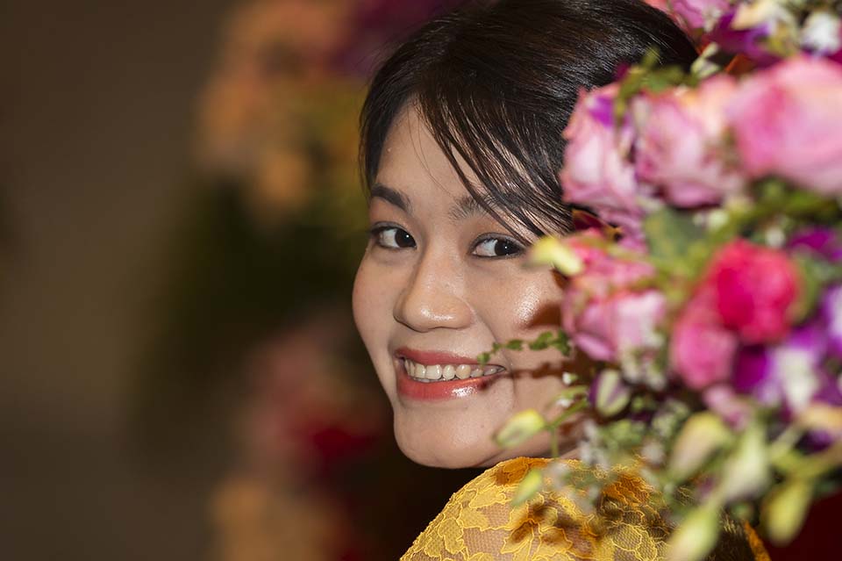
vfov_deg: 6.9
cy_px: 280
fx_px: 4675
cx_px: 421
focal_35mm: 200
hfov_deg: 10.3
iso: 1600
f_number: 7.1
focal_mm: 200
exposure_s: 1/100
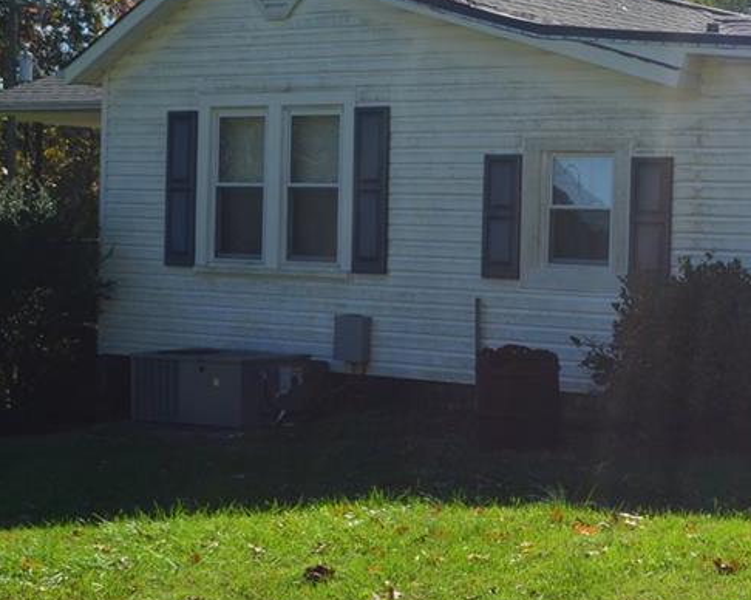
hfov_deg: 23.9
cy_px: 278
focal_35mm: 77
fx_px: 1710
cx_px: 714
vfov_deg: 19.9
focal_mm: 26
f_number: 11
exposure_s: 1/400
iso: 200
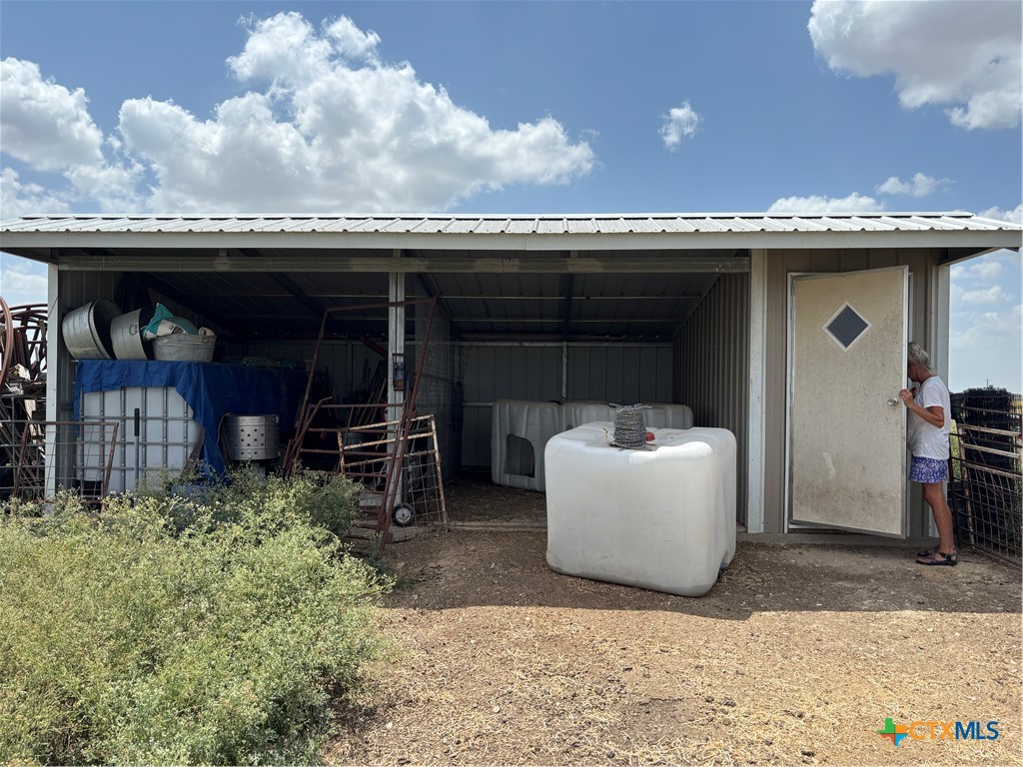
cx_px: 512
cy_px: 384
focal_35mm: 26
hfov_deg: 67.3
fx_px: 768
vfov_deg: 53.1
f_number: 1.6
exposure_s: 1/3788
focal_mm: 5.96
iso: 50
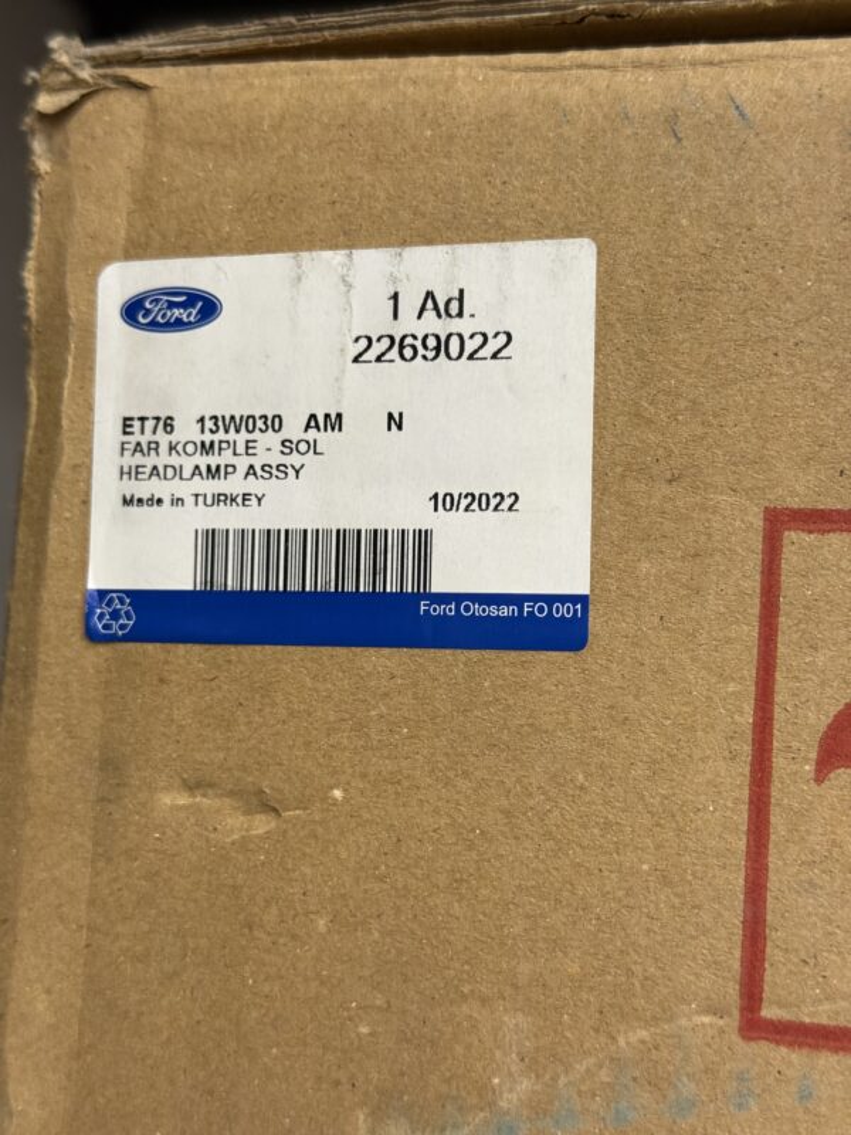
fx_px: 1573
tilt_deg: +2.6
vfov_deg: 39.7
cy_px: 568
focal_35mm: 48
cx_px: 426
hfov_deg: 30.3
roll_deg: -3.2
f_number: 1.78
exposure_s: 1/50
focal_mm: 6.76
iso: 125
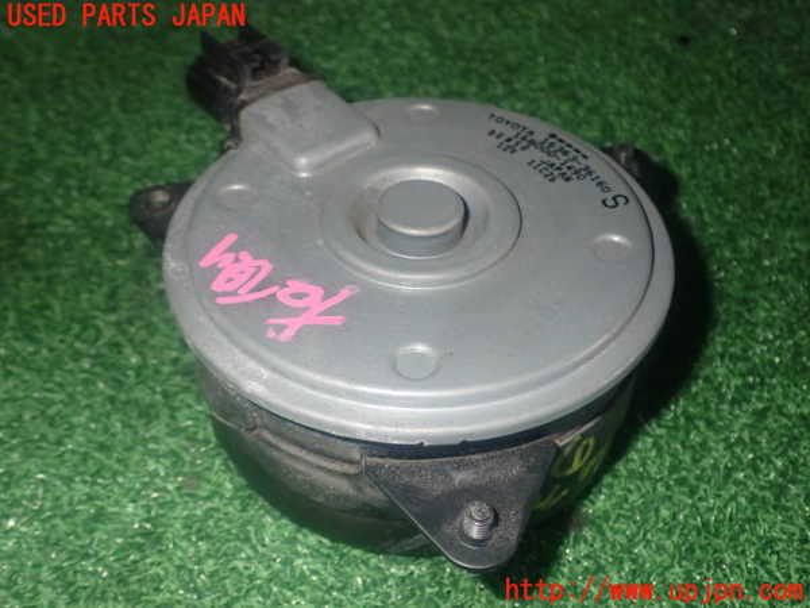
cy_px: 304
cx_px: 405
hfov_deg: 42.9
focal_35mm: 44
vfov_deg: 32.9
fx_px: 1030
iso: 400
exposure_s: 1/40
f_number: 9
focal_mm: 7.84
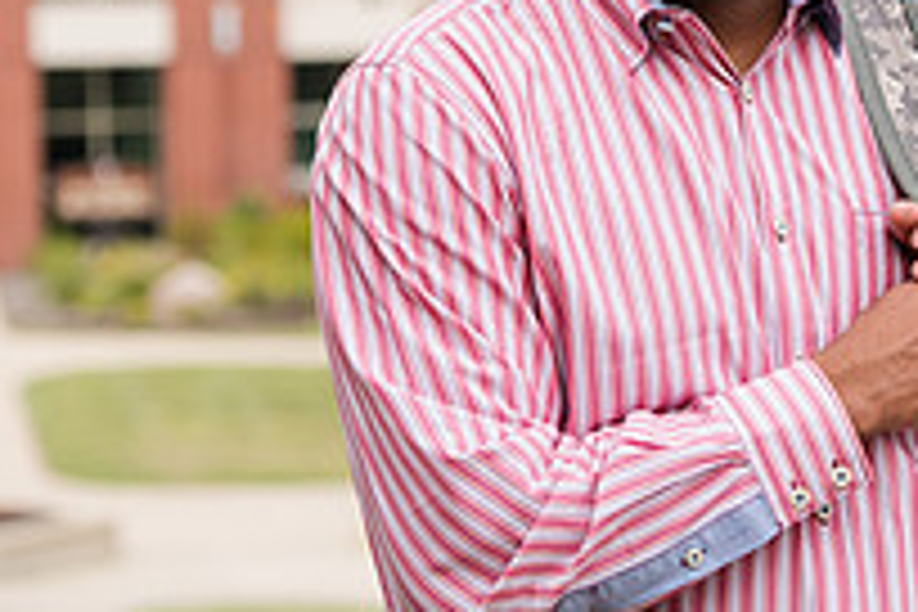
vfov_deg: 5.2
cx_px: 436
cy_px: 52
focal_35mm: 262
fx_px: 6680
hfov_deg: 7.9
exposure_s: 1/320
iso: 200
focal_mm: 92
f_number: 5
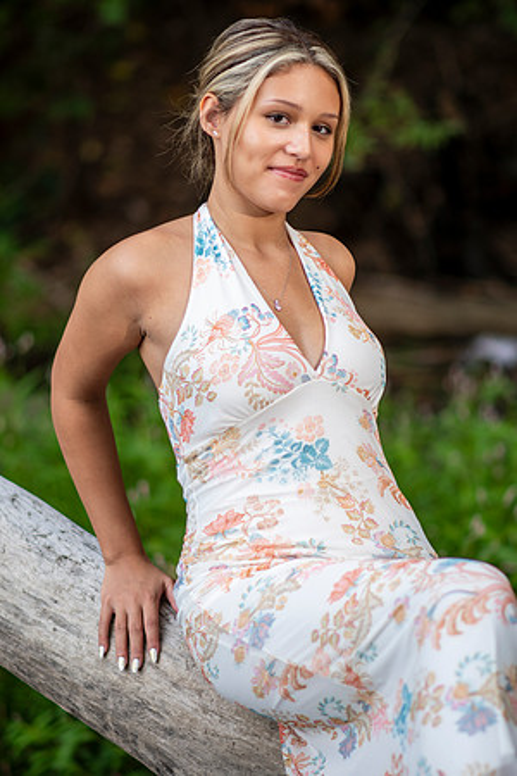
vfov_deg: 16.1
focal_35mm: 127
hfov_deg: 10.8
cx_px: 258
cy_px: 388
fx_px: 2736
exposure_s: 1/400
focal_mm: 85
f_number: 1.8
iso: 100
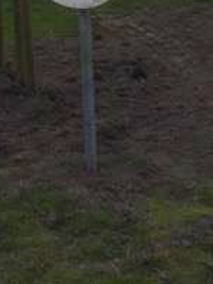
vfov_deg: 18.1
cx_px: 9
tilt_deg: +2.8
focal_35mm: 94
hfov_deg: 15.5
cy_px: -169
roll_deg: +0.0
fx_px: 770
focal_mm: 4.15
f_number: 2.2
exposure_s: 1/1789
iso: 25
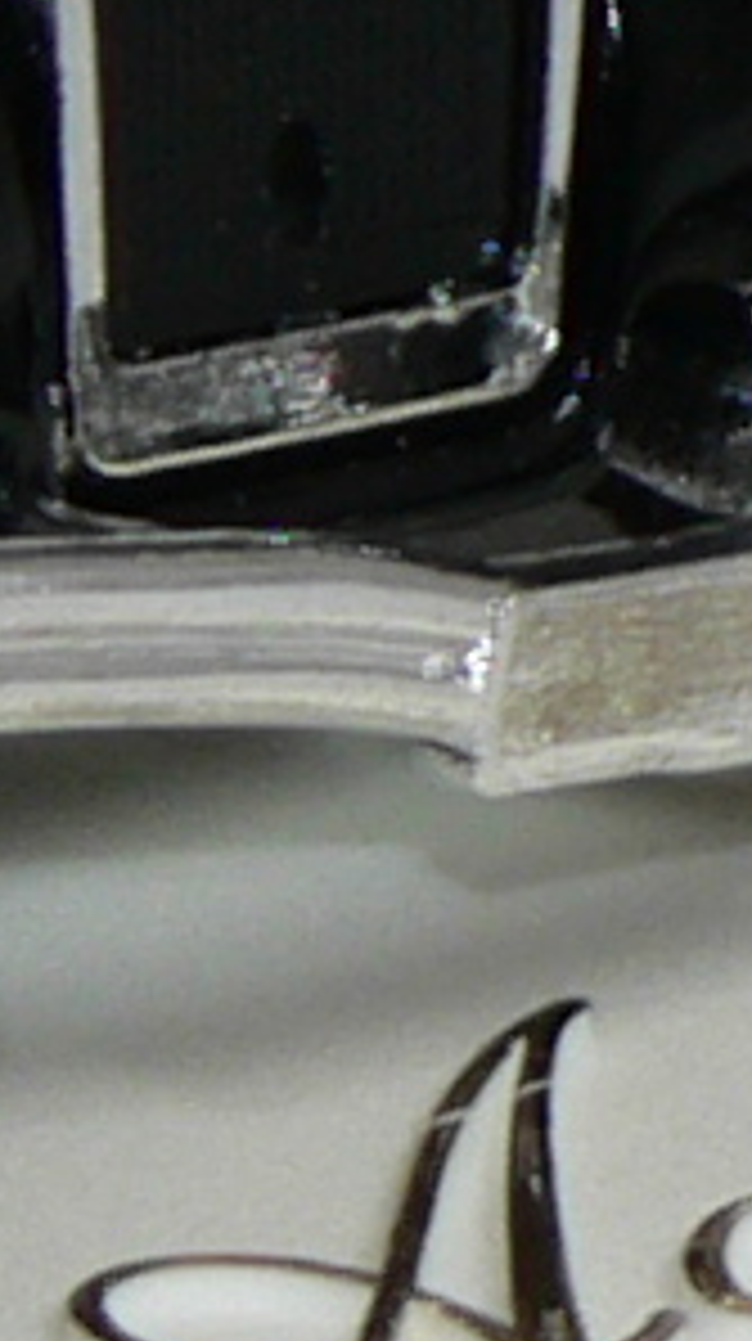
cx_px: -1405
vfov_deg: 1.9
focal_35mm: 1115
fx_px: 39638
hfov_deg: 1.1
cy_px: -968
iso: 80
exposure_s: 1/60
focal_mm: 19.9
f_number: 3.2
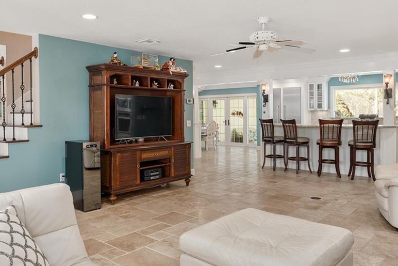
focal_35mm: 29
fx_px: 321
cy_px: 114
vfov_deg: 44.9
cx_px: 193
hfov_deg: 63.6
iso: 400
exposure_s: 1/6
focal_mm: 14
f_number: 7.1
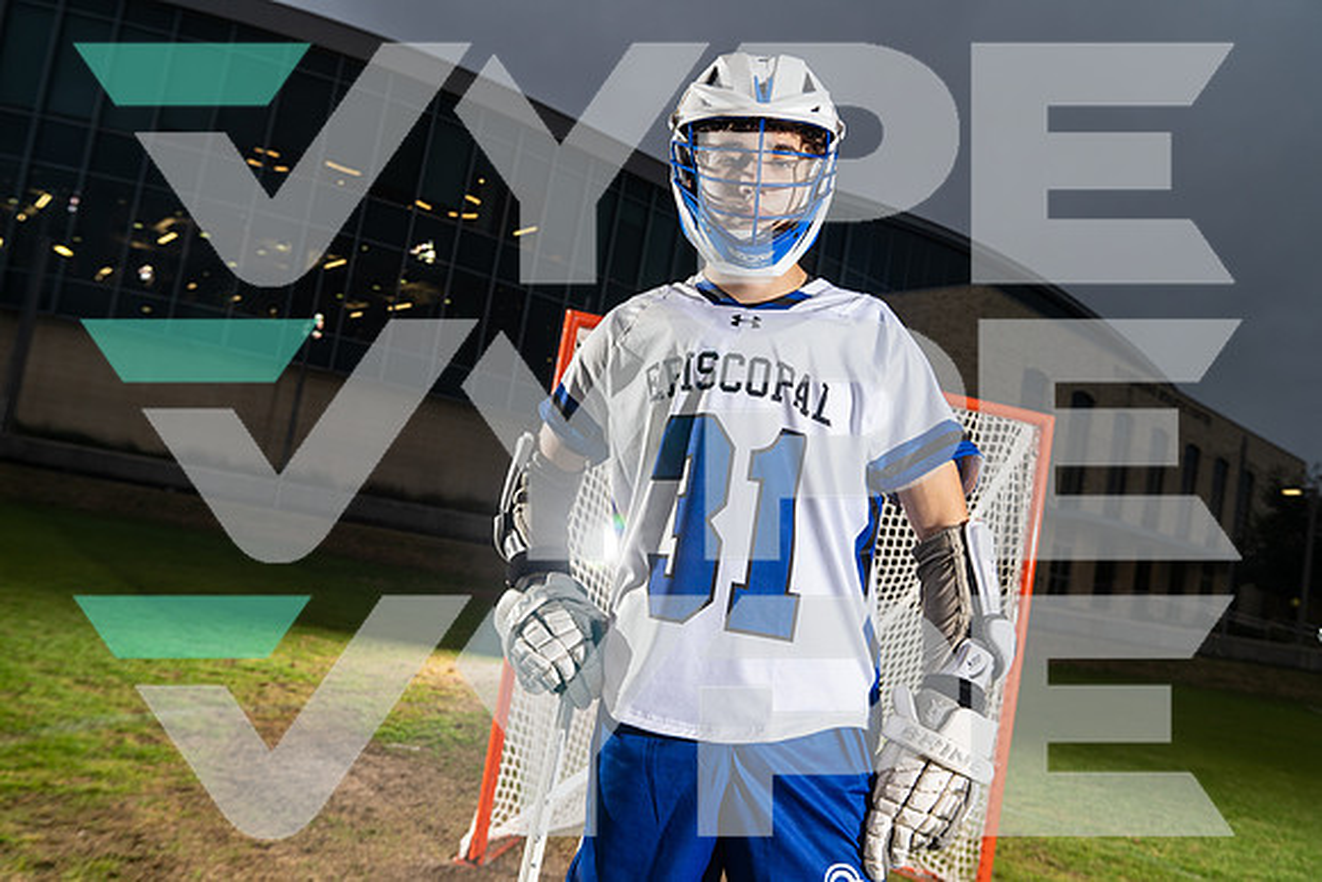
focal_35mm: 26
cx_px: 661
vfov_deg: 49.6
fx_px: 955
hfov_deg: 69.4
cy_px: 441
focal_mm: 26
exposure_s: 1/250
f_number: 4.5
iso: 200
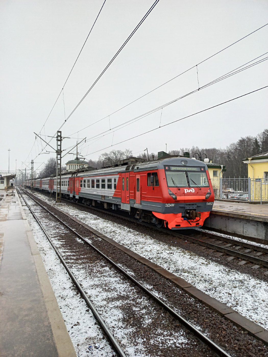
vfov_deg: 71.6
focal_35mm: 24
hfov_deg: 56.8
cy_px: 178
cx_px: 134
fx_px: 248
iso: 158
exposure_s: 1/100
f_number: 1.75
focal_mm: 5.25
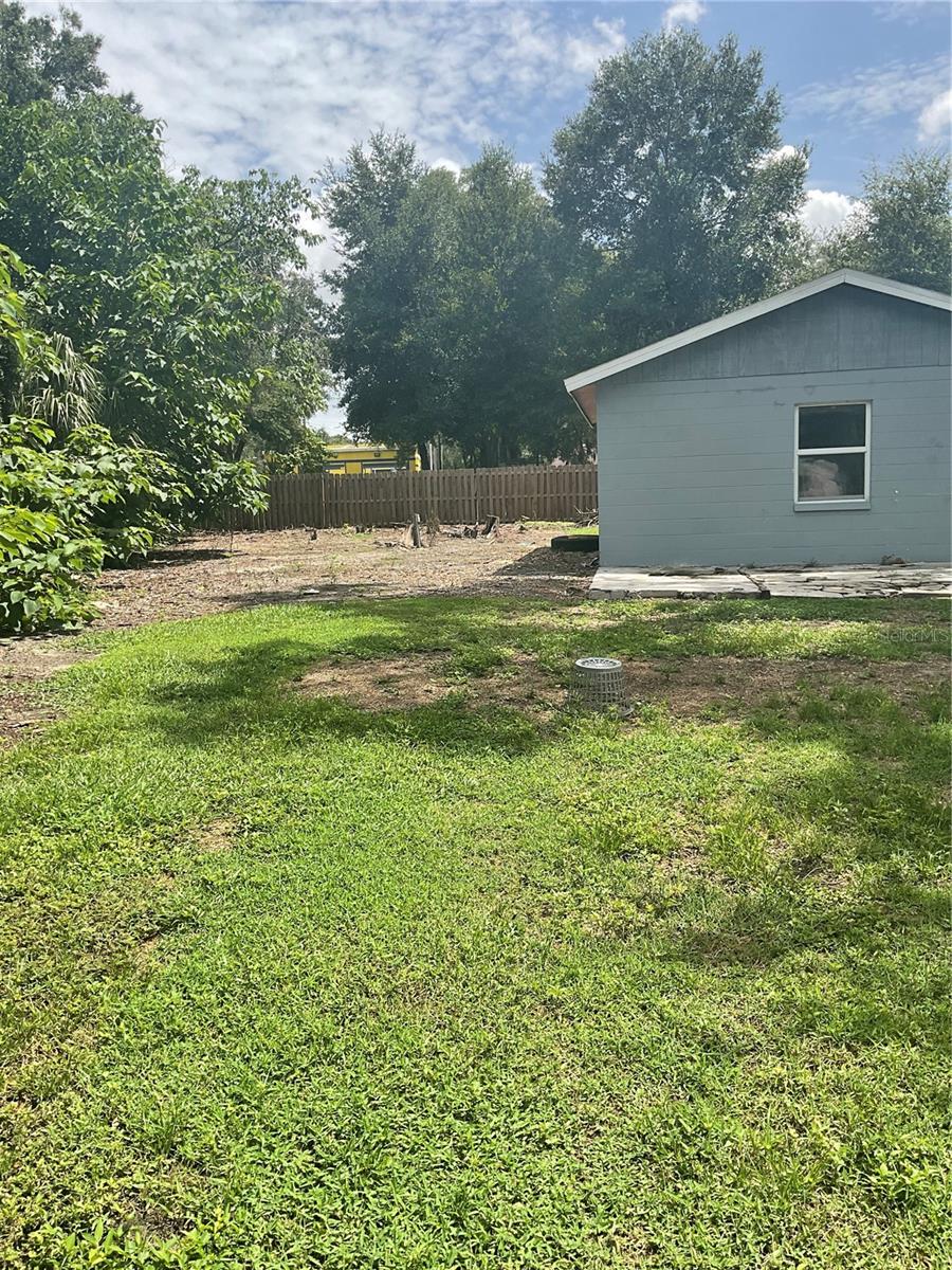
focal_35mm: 29
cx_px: 476
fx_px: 1063
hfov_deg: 48.2
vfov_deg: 61.7
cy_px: 635
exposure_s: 1/1250
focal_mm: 3
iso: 16
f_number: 1.8
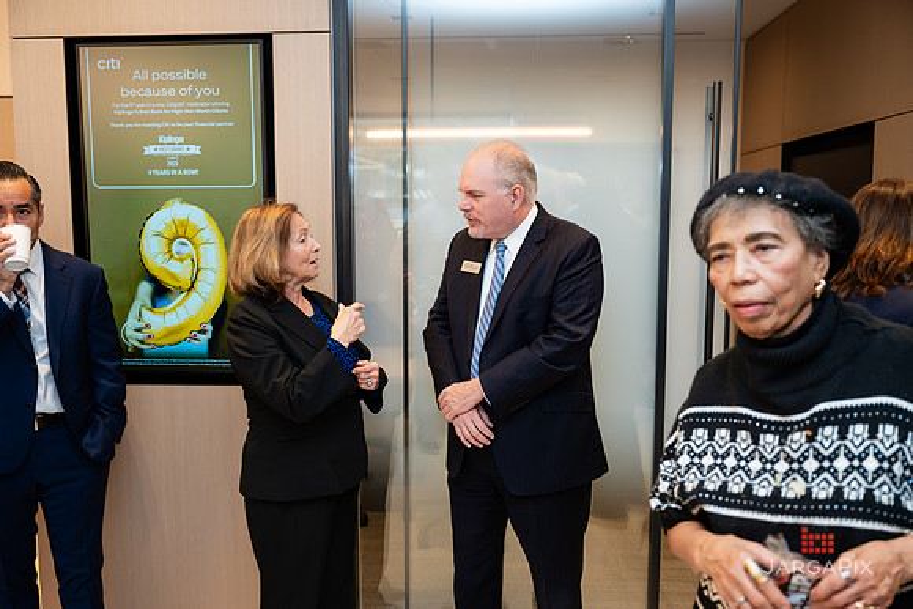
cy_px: 304
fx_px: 866
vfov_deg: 38.8
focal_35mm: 34
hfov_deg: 55.6
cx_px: 456
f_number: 3.2
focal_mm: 33.5
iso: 320
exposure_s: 1/160
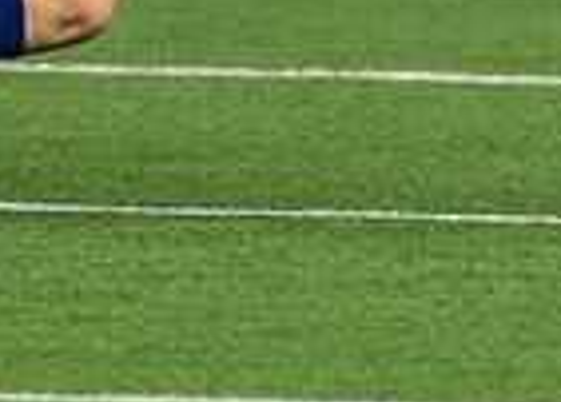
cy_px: -352
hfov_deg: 1.0
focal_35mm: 2067
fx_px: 32965
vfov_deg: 0.7
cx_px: 189
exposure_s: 1/1000
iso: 2000
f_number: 2.8
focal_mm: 200
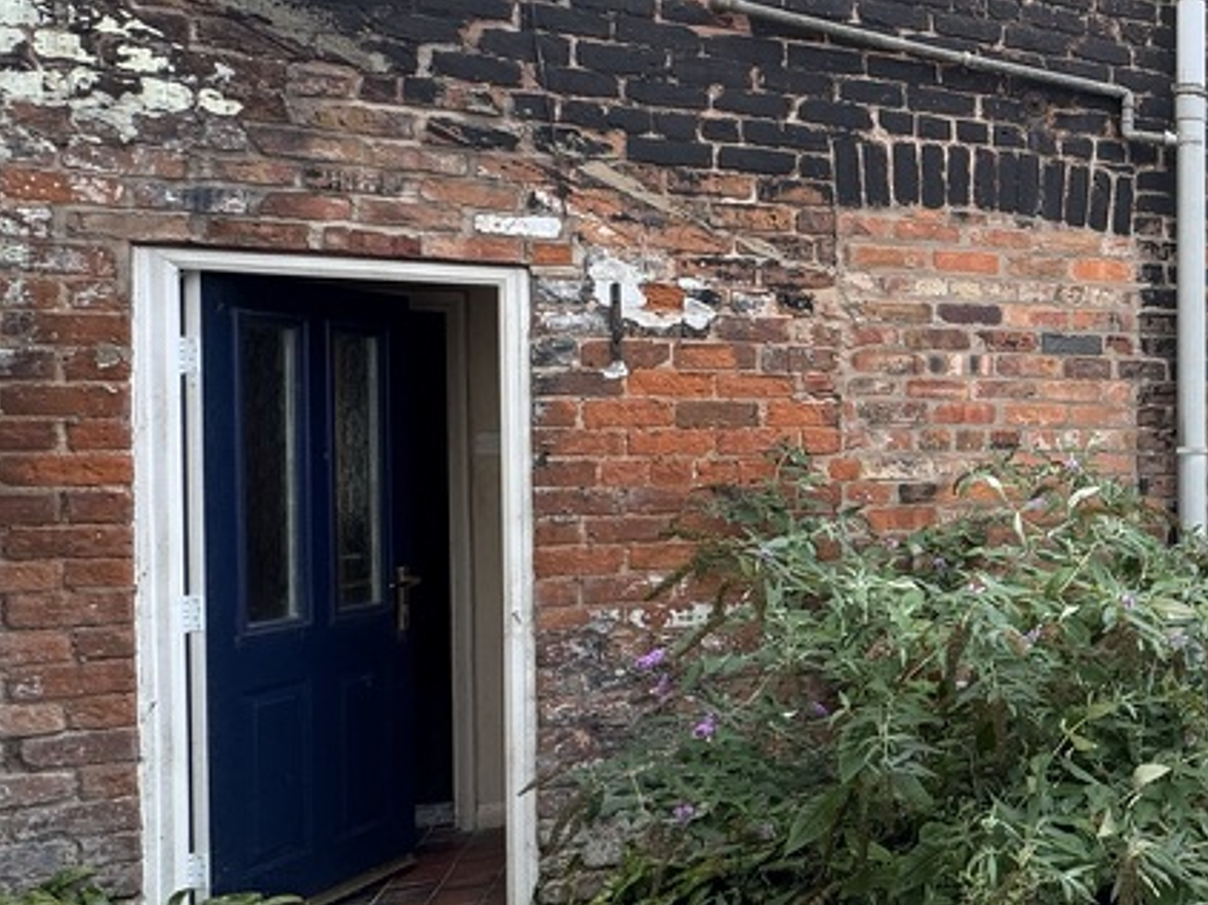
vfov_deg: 41.8
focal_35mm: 34
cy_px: 447
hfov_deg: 40.2
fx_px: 1186
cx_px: 1411
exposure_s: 1/207
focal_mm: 2.22
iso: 40
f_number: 2.2
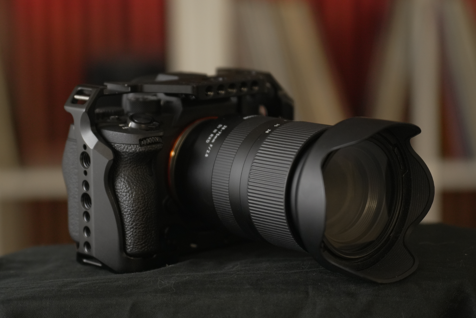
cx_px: 238
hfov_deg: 19.5
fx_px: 1388
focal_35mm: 105
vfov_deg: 13.0
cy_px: 159
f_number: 2.8
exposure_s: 1/80
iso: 1600
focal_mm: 70
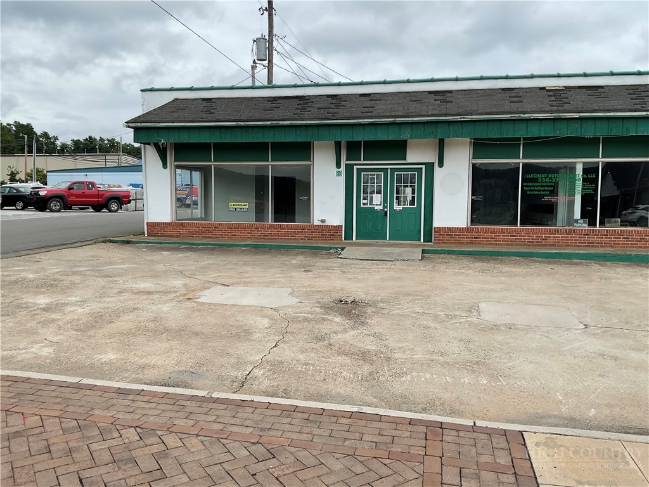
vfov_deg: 48.2
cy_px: 244
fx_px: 544
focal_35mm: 29
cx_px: 324
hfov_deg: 61.7
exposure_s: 1/2227
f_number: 1.8
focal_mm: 3
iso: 16
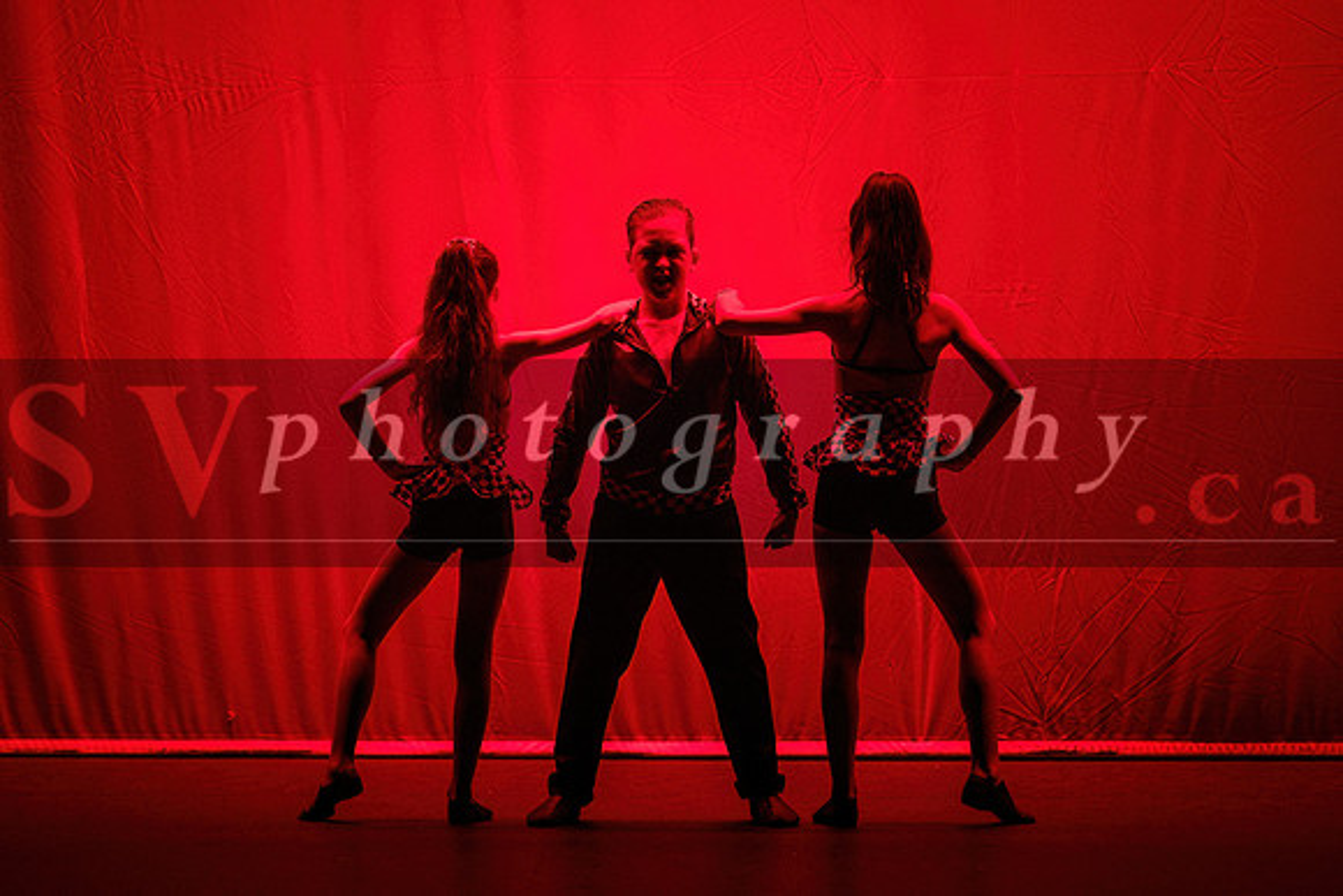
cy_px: 399
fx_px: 8774
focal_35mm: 235
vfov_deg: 5.8
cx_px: 698
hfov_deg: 8.8
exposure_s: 1/400
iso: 1250
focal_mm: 185
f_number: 2.8
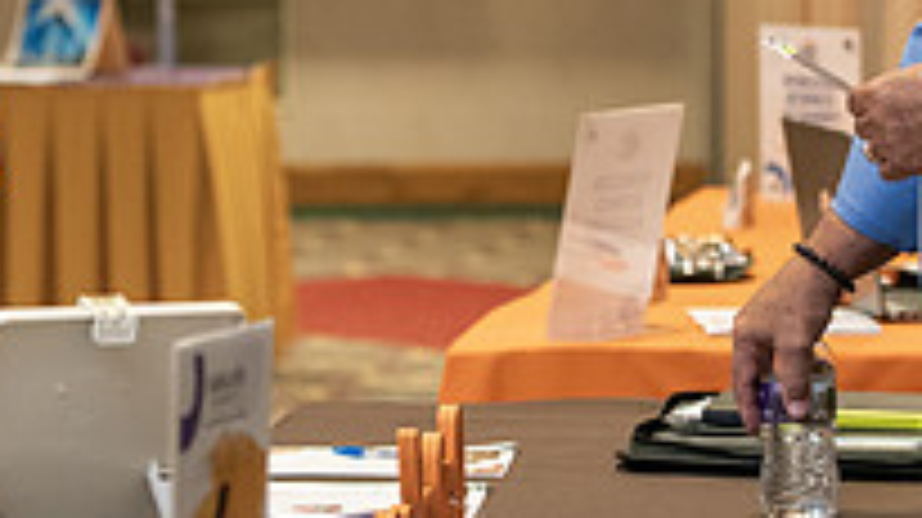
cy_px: -115
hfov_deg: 9.7
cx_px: 247
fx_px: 5424
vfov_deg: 5.4
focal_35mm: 222
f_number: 3.2
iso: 1600
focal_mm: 75
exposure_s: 1/200
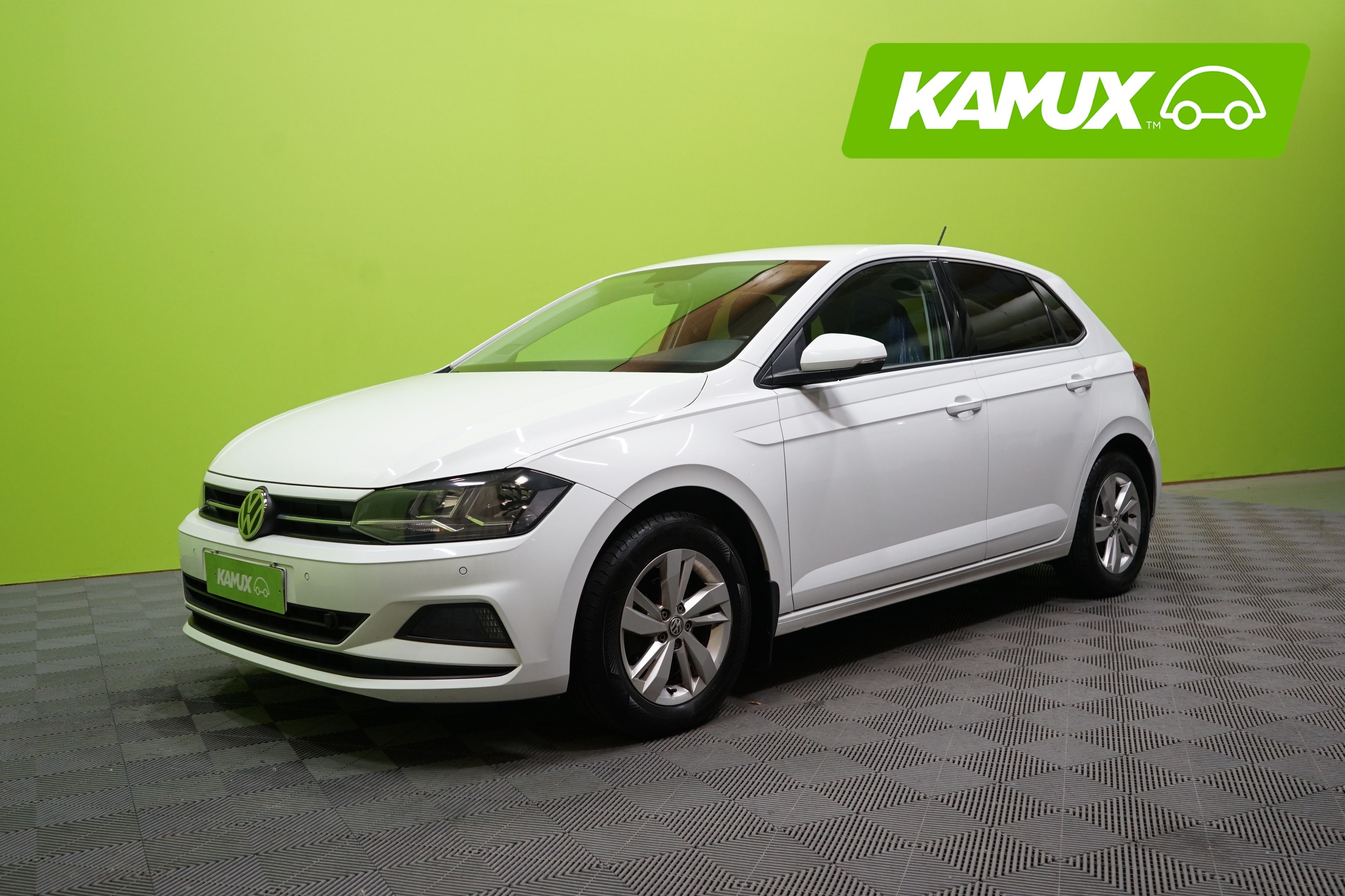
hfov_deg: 58.7
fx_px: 1195
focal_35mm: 32
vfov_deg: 41.1
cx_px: 672
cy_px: 448
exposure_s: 1/160
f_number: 4.5
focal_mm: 32
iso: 1250
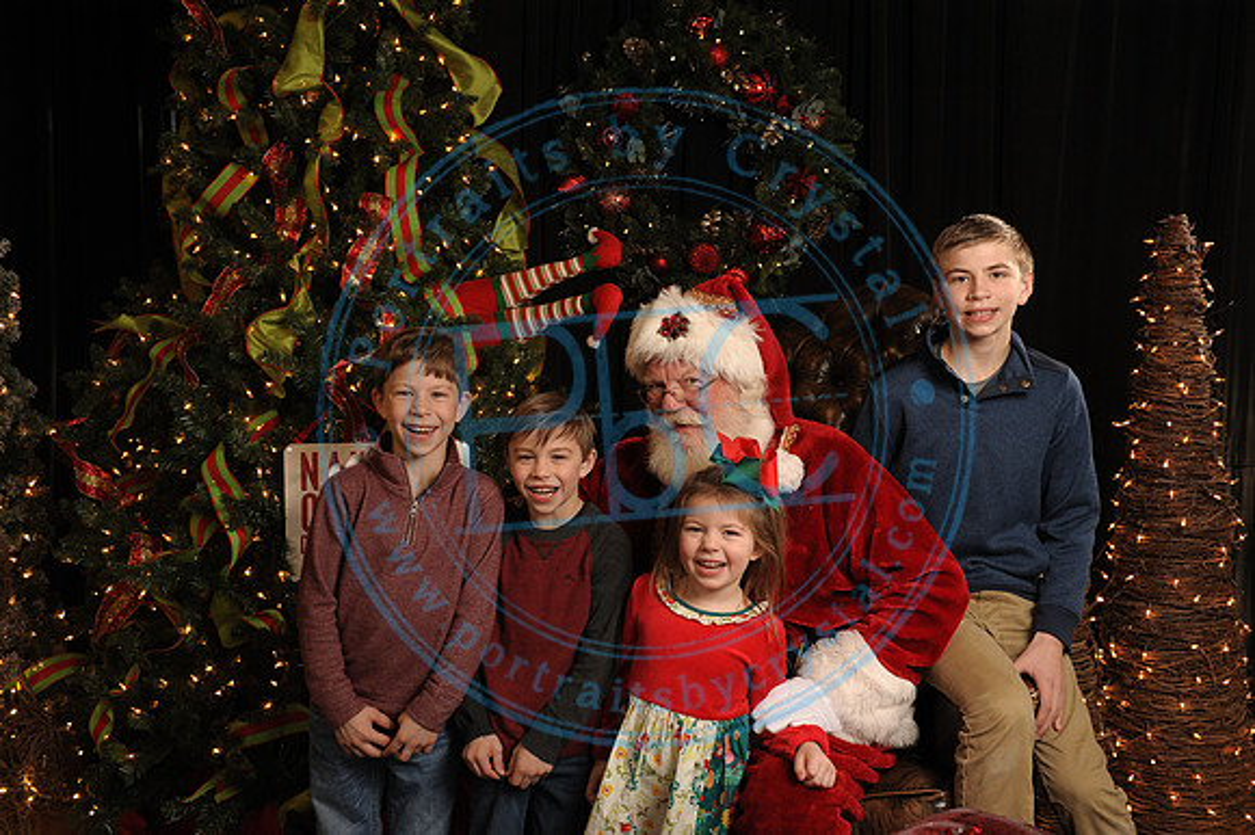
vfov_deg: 41.1
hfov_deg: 58.7
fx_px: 1115
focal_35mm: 32
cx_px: 628
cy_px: 418
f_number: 5.6
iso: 1000
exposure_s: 1/125
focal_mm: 32
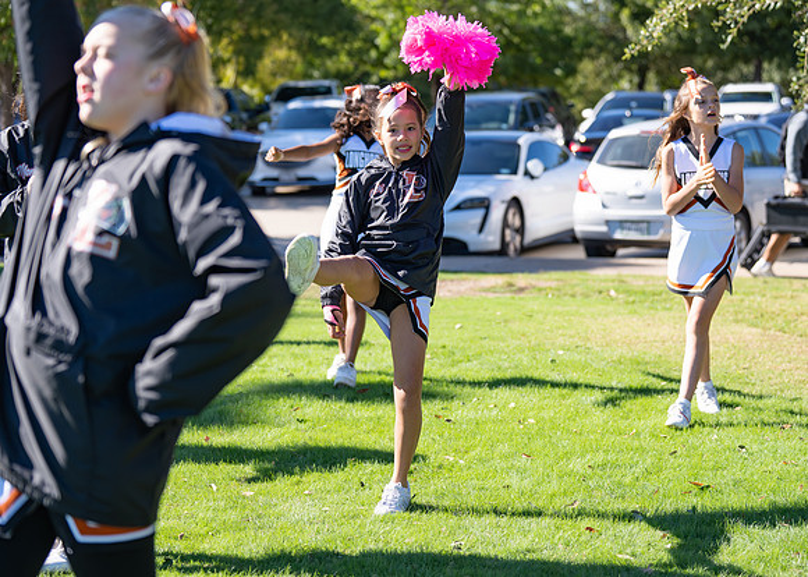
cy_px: 232
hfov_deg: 22.5
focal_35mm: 88
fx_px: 2028
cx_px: 413
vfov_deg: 16.2
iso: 200
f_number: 2.8
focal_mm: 70
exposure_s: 1/1600
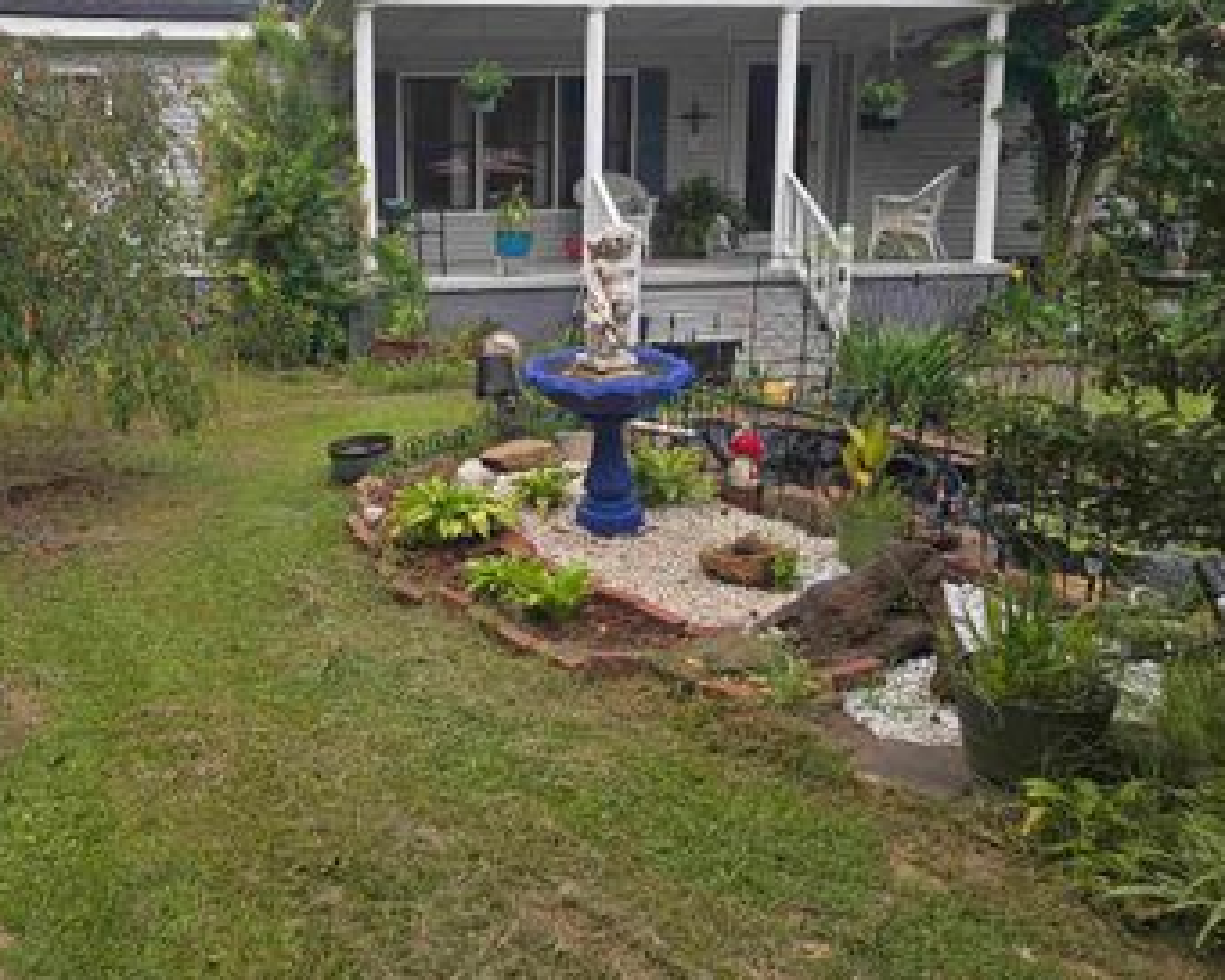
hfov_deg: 53.1
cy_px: 413
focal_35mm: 33
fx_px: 1196
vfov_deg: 44.4
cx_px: 407
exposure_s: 1/420
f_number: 1.7
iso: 12
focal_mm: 6.3
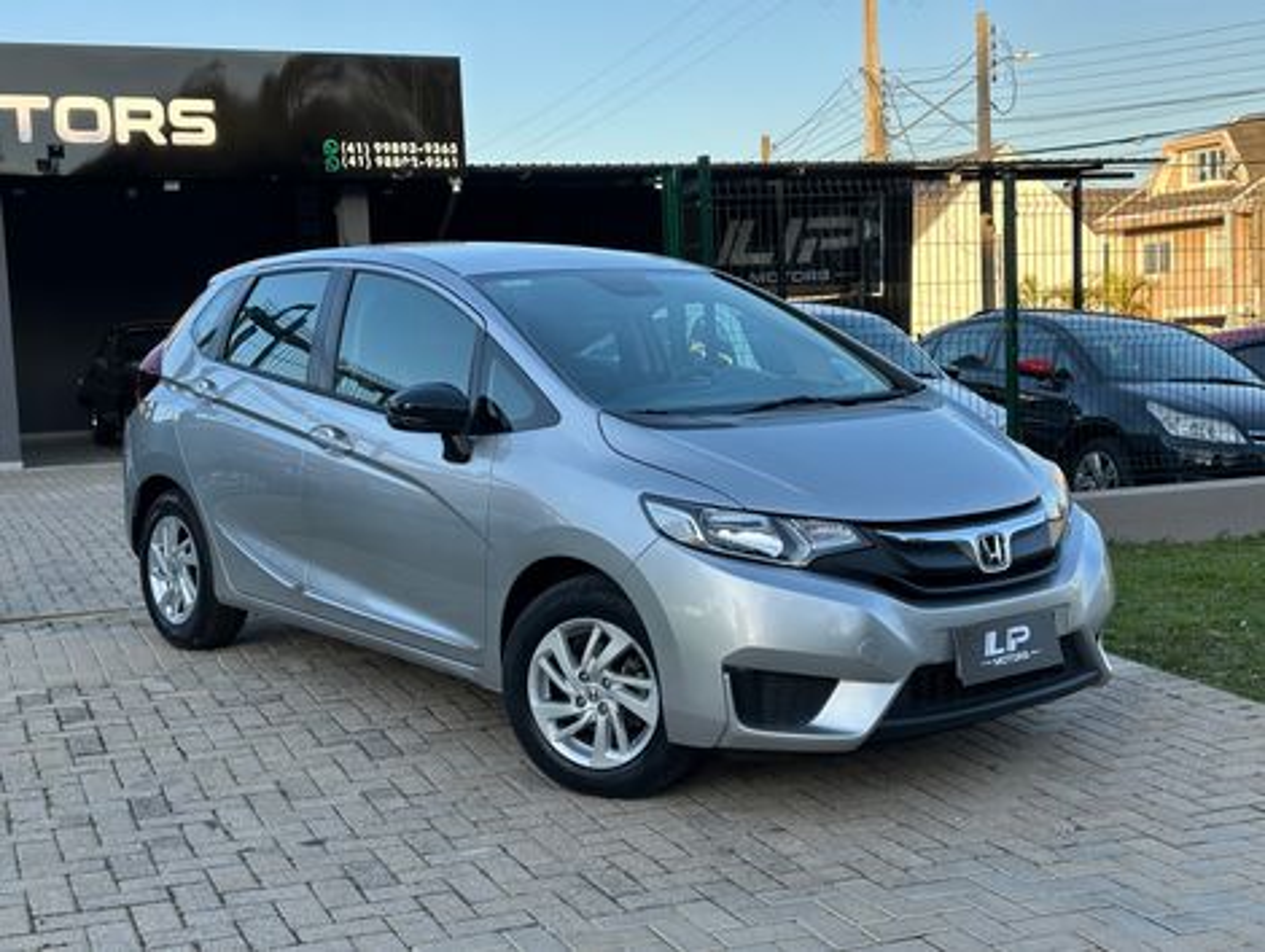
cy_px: 476
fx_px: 1757
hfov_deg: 39.6
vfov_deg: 30.3
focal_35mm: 48
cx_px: 632
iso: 64
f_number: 1.78
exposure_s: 1/623
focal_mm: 6.86
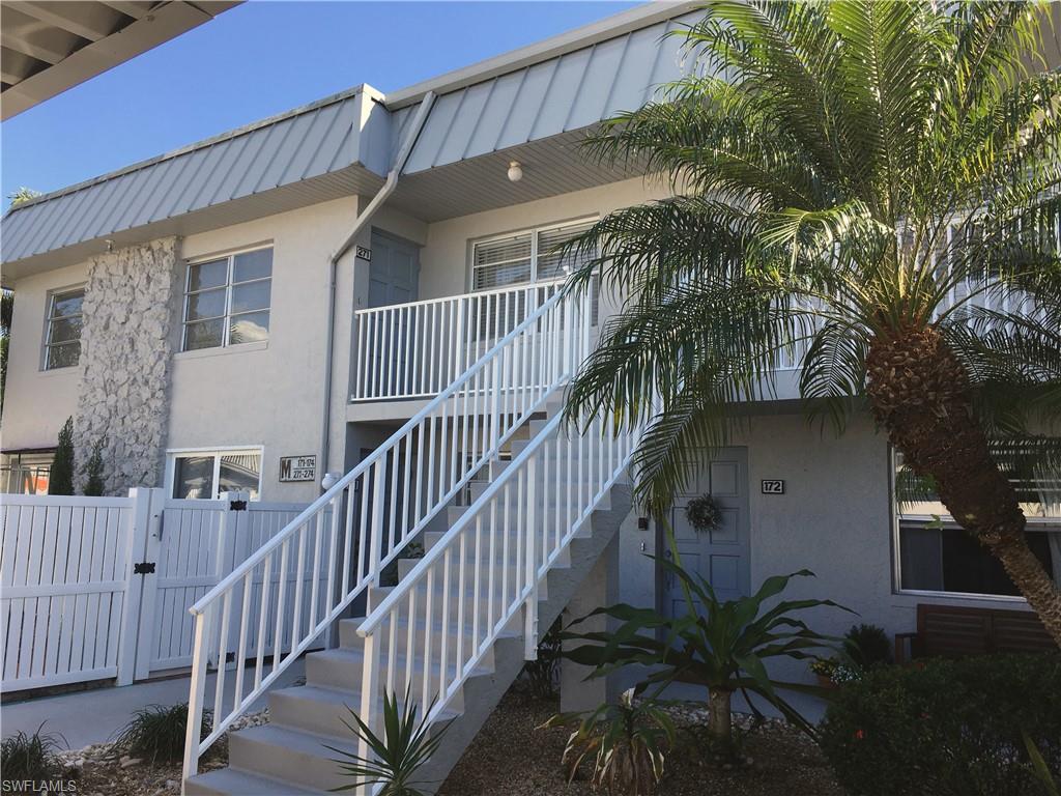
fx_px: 889
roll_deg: -1.6
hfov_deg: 61.7
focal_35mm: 29
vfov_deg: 48.2
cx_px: 530
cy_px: 398
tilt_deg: +9.4
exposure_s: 1/545
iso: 25
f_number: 2.2
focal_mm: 4.15
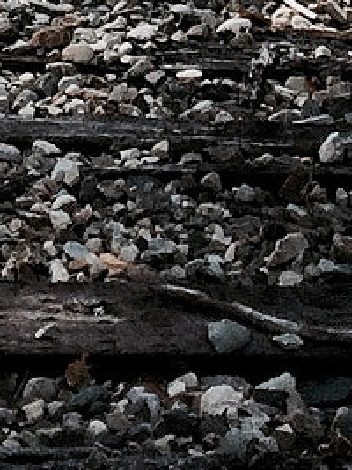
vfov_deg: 9.6
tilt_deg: +0.1
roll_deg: -1.0
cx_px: 90
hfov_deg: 8.5
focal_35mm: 174
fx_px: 2361
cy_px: -769
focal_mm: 4.15
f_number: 2.2
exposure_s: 1/1364
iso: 32
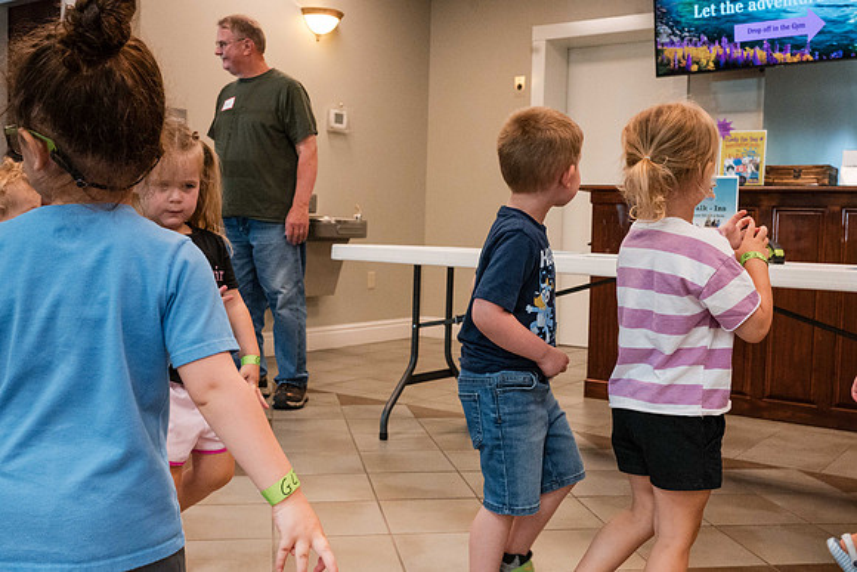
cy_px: 278
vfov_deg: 33.2
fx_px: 958
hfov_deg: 48.2
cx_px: 428
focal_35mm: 40
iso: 6400
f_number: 8
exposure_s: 1/250
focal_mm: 35
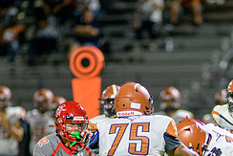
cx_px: 213
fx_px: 4624
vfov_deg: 1.9
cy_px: 178
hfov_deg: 2.9
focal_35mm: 714
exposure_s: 1/500
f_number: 2.8
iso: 2000
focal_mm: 300
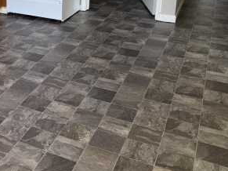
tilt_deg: -14.0
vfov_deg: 25.3
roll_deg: +1.6
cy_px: 0
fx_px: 362
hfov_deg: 31.4
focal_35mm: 55
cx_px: -17
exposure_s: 1/243
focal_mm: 6.76
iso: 125
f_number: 1.78
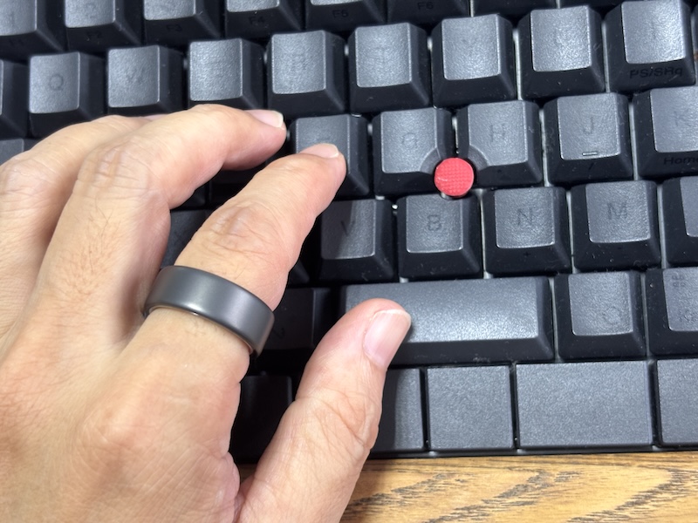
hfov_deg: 36.8
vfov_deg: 28.0
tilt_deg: -72.1
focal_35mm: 52
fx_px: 1049
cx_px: 349
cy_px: 262
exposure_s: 1/33
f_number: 1.6
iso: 160
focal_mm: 5.96
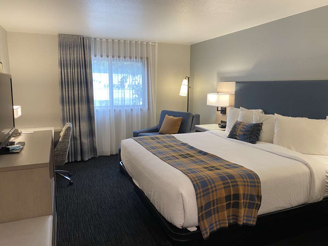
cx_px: 164
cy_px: 123
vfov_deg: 53.1
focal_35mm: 26
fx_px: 246
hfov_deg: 67.3
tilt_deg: -8.7
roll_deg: -0.5
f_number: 1.8
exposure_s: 1/60
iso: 125
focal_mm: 4.25
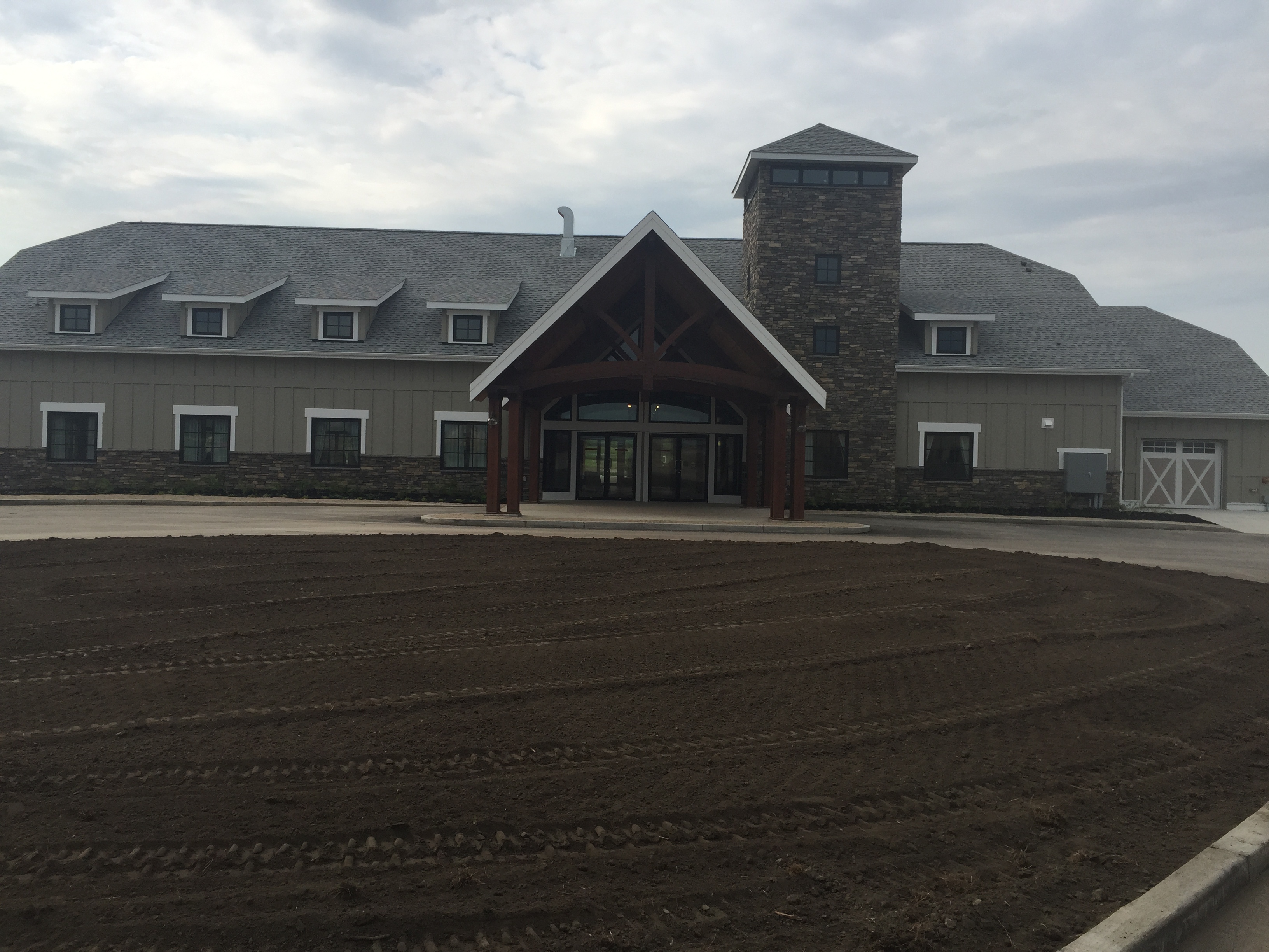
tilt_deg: +1.2
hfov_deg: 61.7
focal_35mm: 29
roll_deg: -2.0
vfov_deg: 48.2
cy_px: 476
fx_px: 1063
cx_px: 634
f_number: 2.2
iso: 32
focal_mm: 4.15
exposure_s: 1/1464
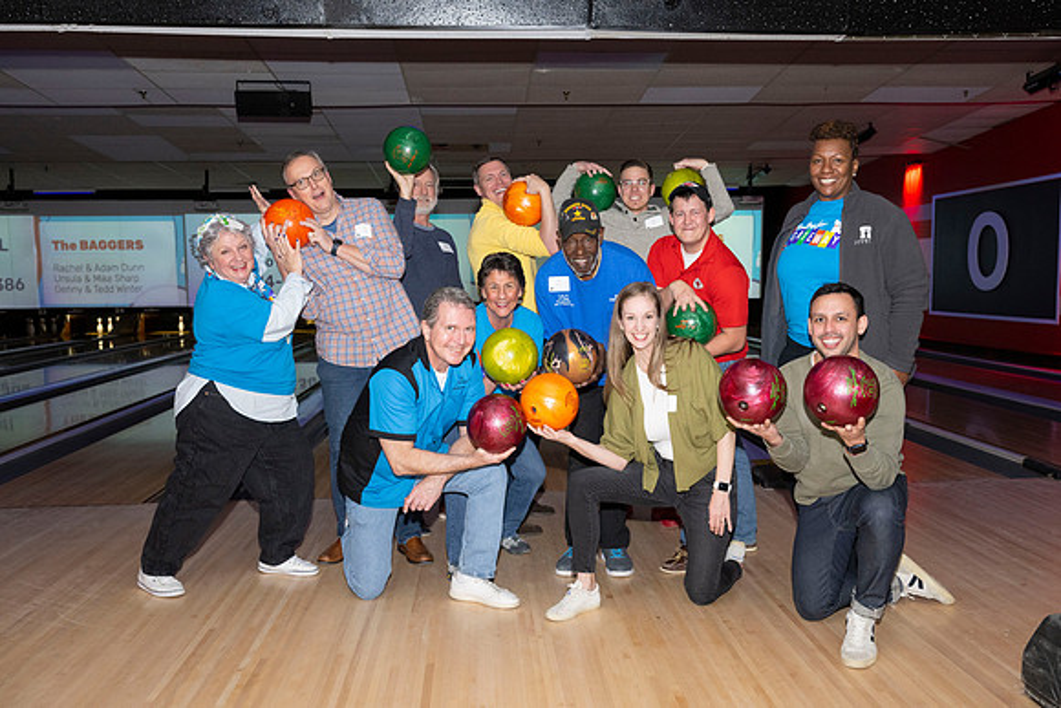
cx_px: 530
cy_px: 354
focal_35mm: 31
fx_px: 914
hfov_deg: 60.3
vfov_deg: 42.3
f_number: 5.6
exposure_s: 1/100
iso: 1600
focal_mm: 31
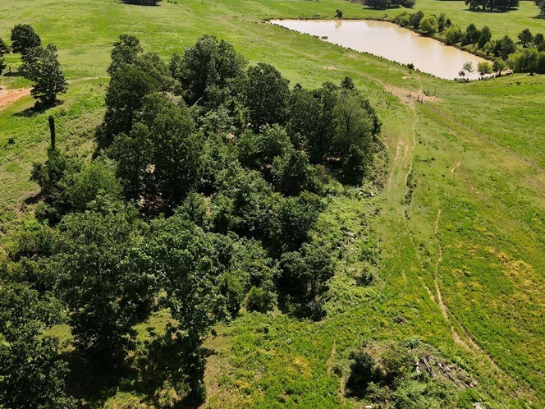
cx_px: 237
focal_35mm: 37
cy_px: 172
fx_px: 583
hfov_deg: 50.0
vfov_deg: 38.6
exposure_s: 1/500
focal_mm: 4.5
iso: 100
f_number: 2.8
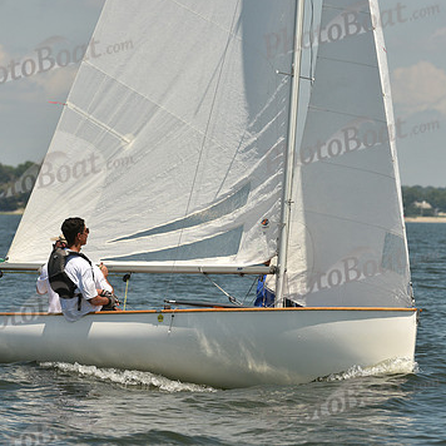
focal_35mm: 291
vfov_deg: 6.0
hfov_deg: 6.0
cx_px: 199
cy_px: 225
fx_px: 4242
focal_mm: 210
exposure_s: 1/1250
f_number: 7.1
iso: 250
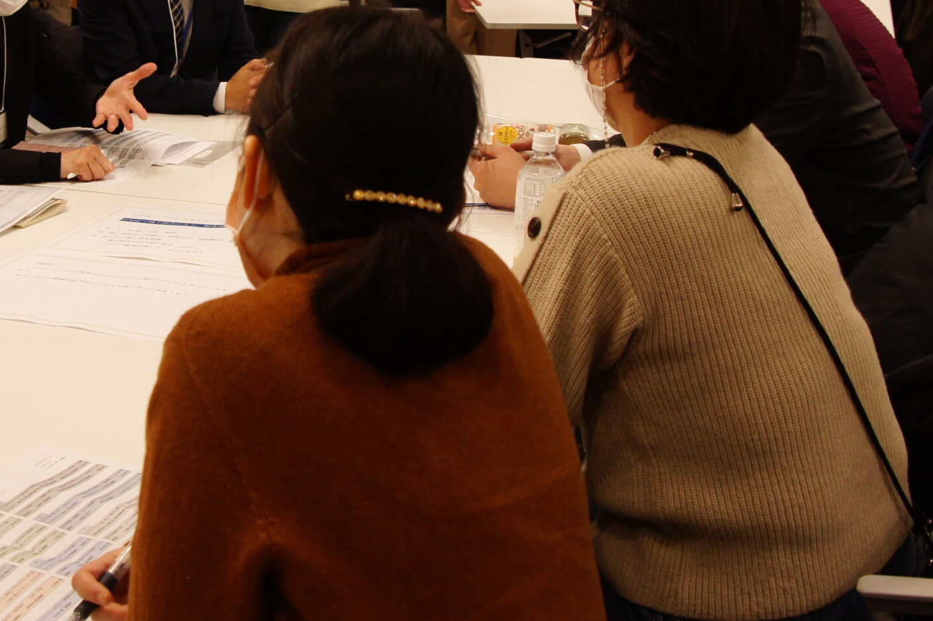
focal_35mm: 54
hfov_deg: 36.2
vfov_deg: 24.5
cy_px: 103
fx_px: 1399
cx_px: 254
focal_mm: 20
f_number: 4
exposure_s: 1/160
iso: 800
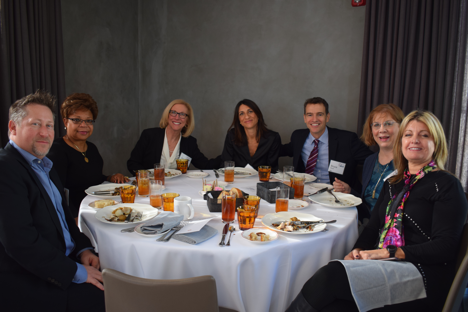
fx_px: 409
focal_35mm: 32
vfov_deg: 41.7
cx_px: 234
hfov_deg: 59.5
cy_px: 156
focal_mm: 21
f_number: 4
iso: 500
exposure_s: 1/60
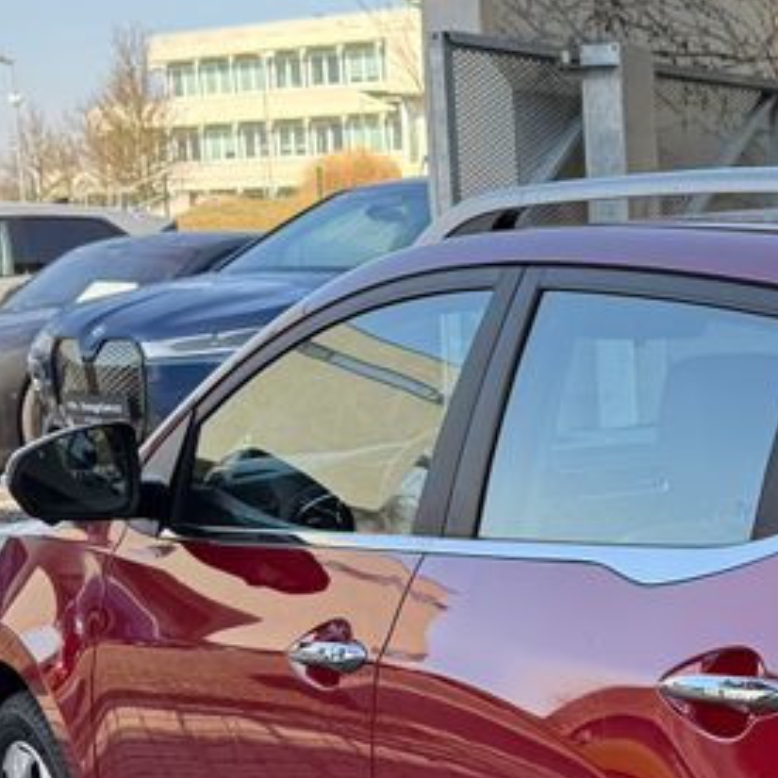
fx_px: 2009
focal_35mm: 79
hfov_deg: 20.2
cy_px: 654
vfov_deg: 21.6
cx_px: 990
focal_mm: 6.76
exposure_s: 1/728
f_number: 1.78
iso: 80
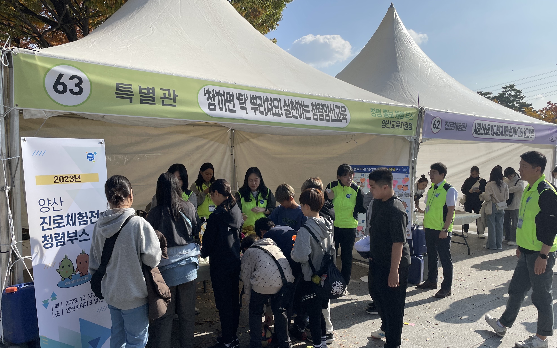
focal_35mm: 28
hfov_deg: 66.5
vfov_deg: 44.5
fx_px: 425
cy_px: 189
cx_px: 280
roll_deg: +0.2
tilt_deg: -4.1
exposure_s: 1/3509
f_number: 1.6
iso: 32
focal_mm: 4.2
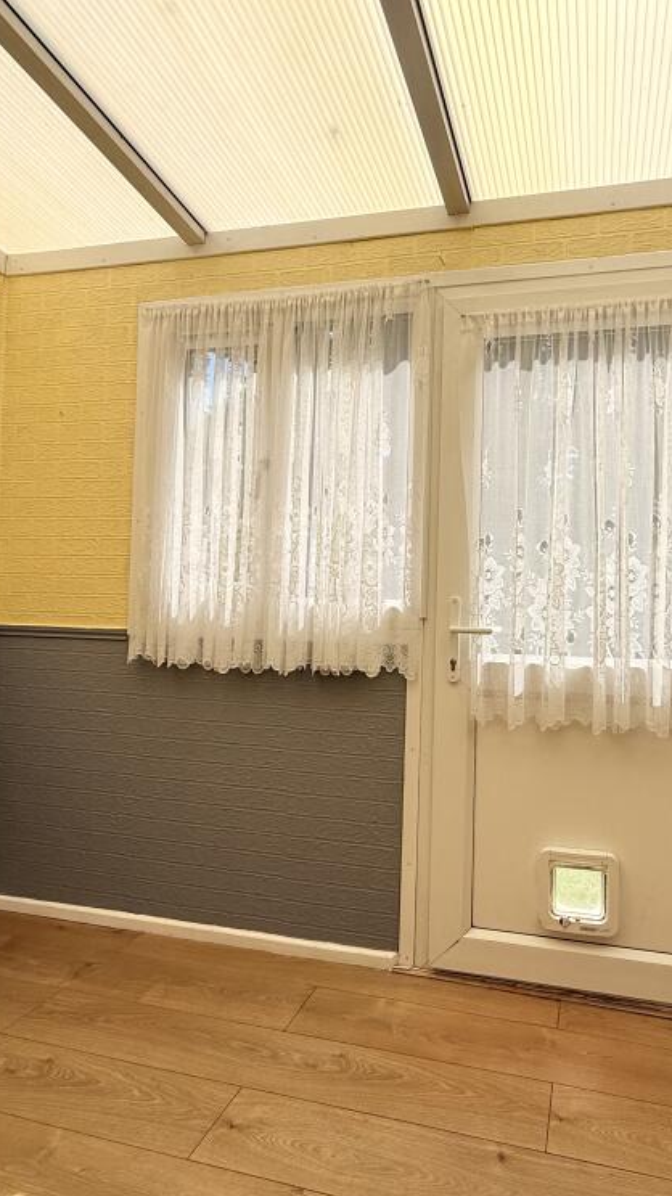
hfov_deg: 52.6
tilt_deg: +1.4
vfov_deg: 83.9
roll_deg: -1.6
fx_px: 666
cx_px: 445
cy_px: 604
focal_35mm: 21
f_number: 2.2
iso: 50
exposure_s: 1/1795
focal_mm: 2.22
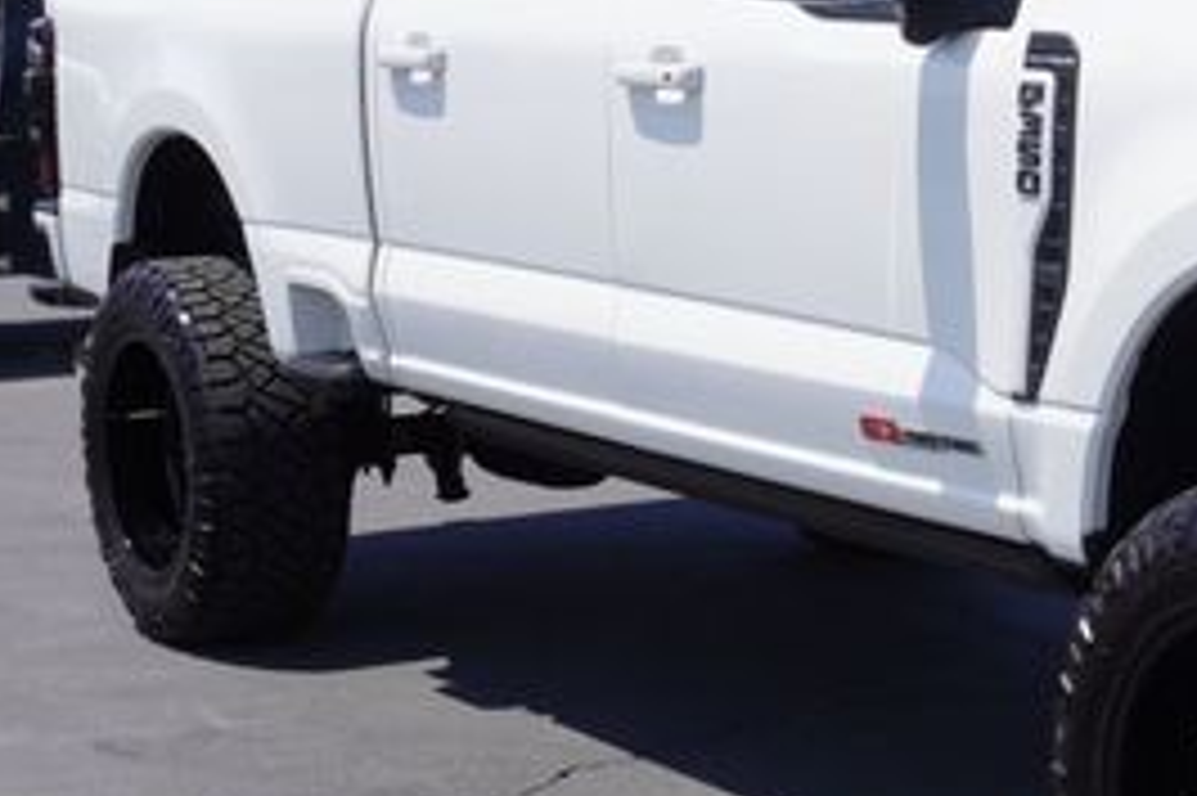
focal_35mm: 83
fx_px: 2765
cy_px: 454
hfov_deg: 23.1
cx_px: 1282
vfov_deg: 16.4
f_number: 10
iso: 100
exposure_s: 1/160
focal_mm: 23
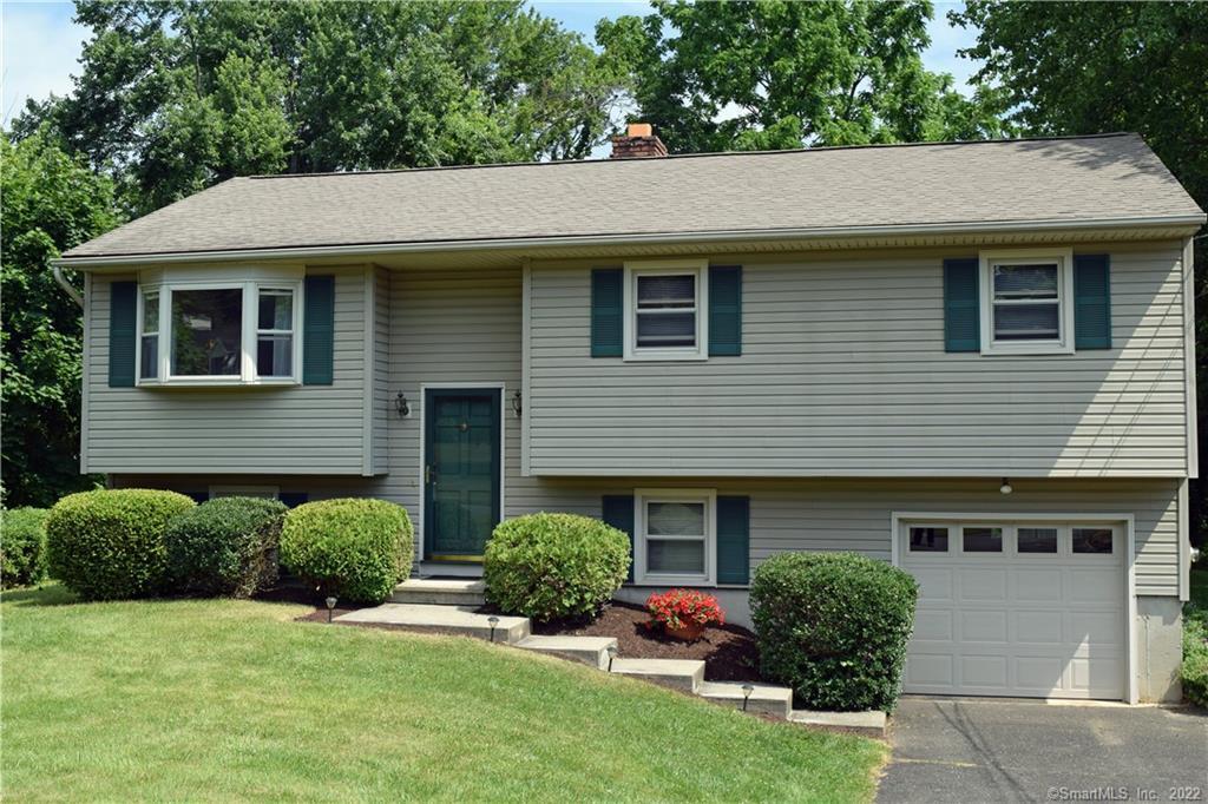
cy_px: 402
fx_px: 1409
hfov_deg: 46.4
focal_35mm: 42
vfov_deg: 31.9
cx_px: 604
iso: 200
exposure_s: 1/320
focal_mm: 28
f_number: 9
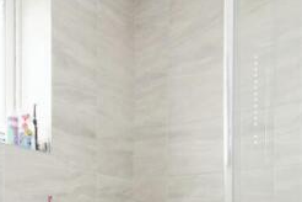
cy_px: 227
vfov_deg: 29.7
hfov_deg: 48.3
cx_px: 132
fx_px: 336
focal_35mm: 40
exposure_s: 1/30
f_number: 8
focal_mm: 10
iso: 500
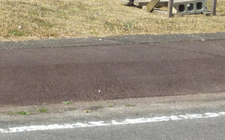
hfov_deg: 11.4
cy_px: -137
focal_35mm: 183
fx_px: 1122
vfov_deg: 6.9
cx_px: 102
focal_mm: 6.8
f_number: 5
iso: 100
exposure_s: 1/400
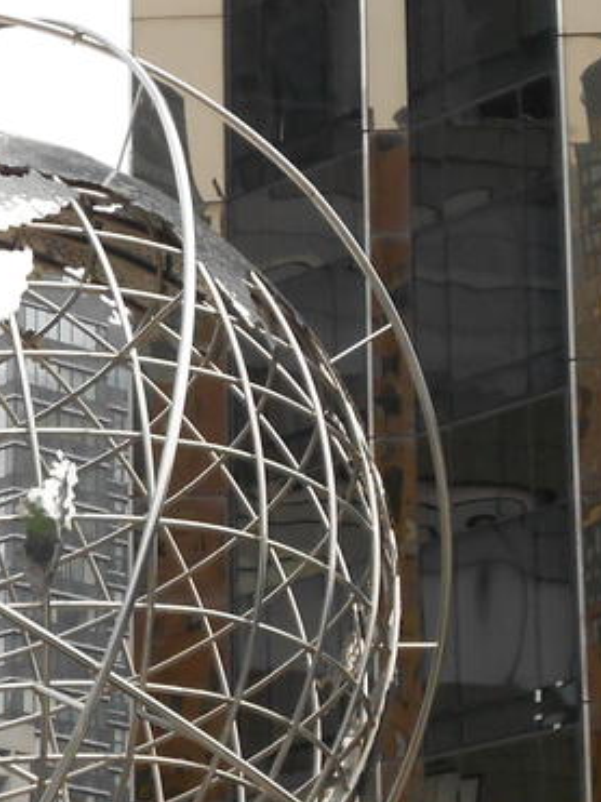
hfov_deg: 9.1
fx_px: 3729
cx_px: -152
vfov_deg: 12.2
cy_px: 618
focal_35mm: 161
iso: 200
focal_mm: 10
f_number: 4.9
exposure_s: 1/60
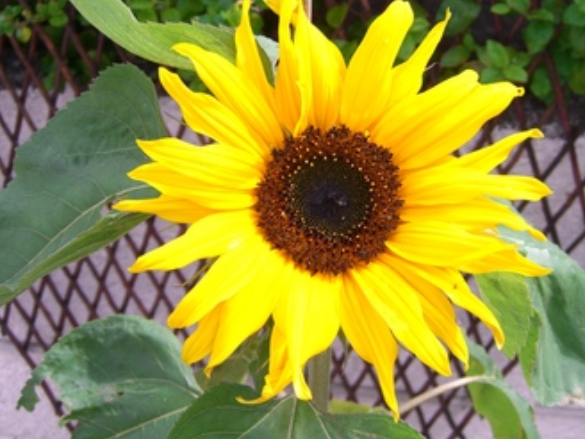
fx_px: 862
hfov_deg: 37.5
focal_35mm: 51
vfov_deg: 28.5
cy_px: 196
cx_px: 307
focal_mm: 7.9
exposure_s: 1/640
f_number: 2.8
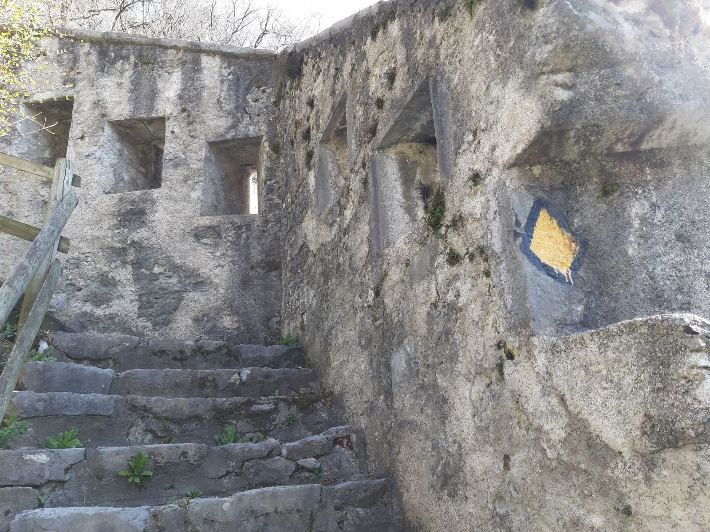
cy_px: 266
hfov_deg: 65.3
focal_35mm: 27
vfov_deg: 51.4
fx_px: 554
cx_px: 355
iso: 40
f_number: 1.7
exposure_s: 1/121
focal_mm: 3.93
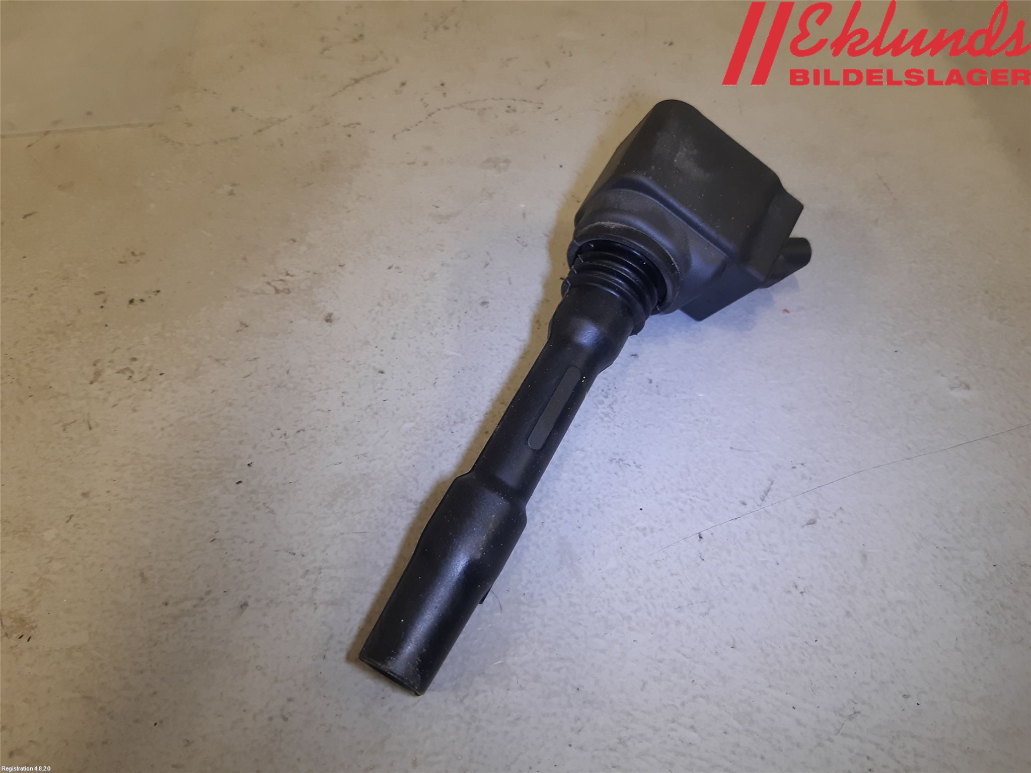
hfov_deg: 67.3
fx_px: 774
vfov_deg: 53.1
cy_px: 386
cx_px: 516
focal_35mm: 26
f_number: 1.7
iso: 80
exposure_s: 1/50
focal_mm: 3.93
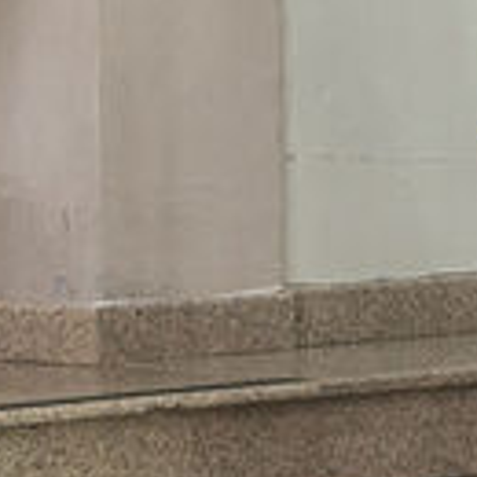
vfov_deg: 4.9
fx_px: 5550
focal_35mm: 356
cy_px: 17
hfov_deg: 4.6
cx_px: 1651
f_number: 2.8
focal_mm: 35
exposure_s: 1/160
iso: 640
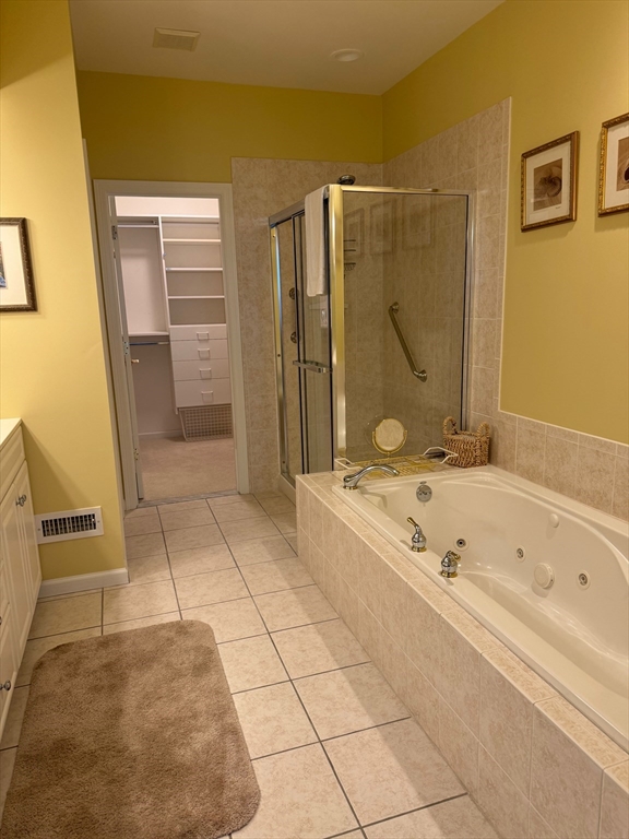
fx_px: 581
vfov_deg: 71.6
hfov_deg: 56.8
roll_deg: +0.8
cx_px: 314
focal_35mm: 24
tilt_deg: -14.3
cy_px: 420
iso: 125
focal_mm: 6.76
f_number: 1.78
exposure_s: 1/60
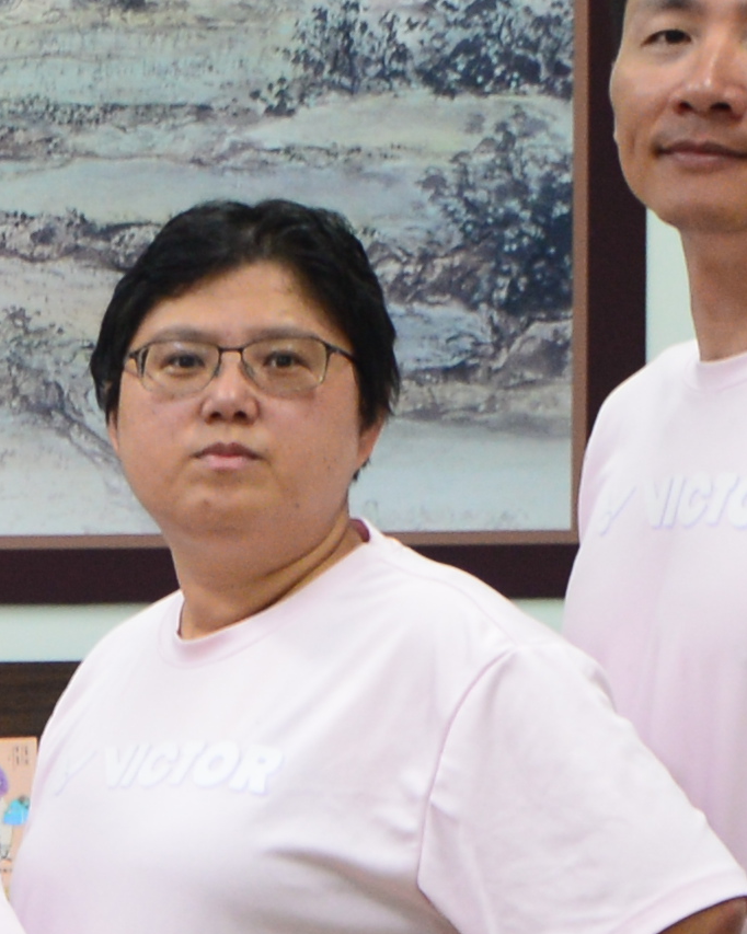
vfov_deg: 9.0
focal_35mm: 212
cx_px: -1632
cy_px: 1060
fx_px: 5861
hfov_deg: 6.5
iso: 800
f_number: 4
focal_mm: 32
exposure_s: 1/60
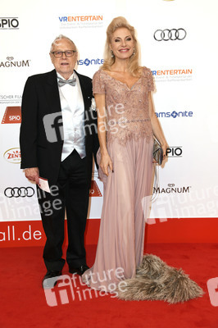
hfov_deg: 24.2
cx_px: 109
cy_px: 164
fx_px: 510
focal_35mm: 56
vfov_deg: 35.7
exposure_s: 1/160
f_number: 6.3
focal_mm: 56
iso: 250
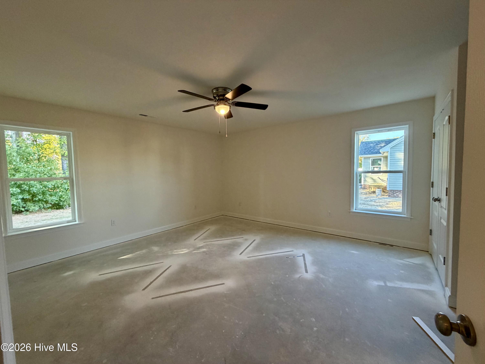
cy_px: 182
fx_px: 196
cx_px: 242
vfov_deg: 85.7
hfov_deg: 102.1
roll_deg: +1.8
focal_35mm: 14
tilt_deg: -4.8
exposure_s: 1/60
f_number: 2.2
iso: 250
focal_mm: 2.22
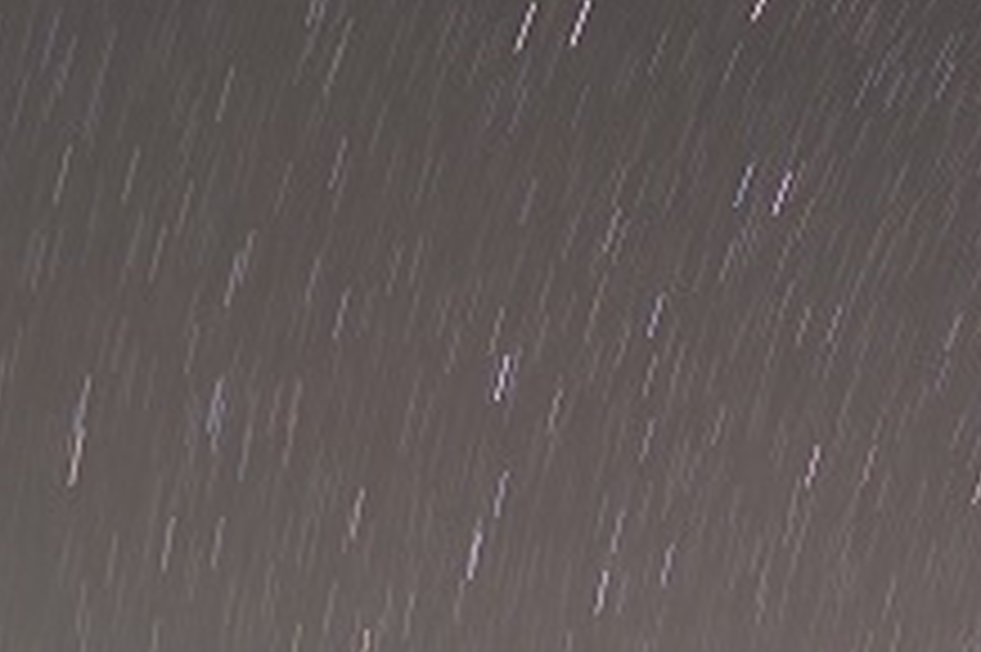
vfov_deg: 21.1
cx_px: 1670
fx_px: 1498
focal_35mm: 55
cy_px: 960
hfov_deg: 23.4
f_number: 2.8
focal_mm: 15
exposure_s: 349
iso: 640
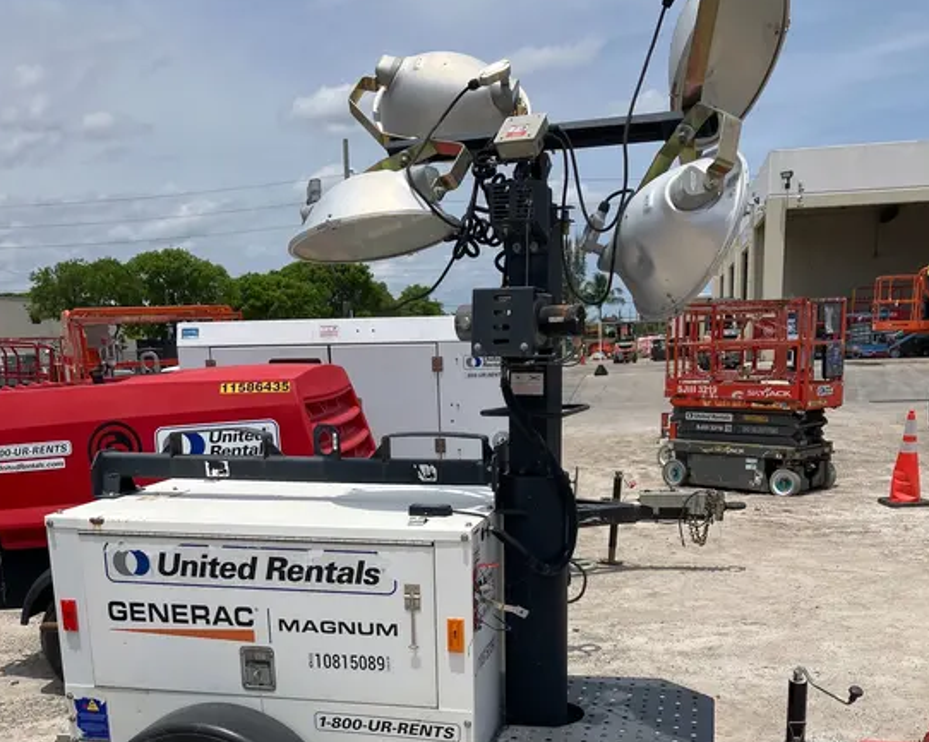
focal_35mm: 37
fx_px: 1017
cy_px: 589
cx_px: 463
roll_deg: +0.5
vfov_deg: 38.7
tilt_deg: -11.5
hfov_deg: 49.1
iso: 32
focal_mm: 3.99
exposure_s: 1/3472
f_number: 1.8
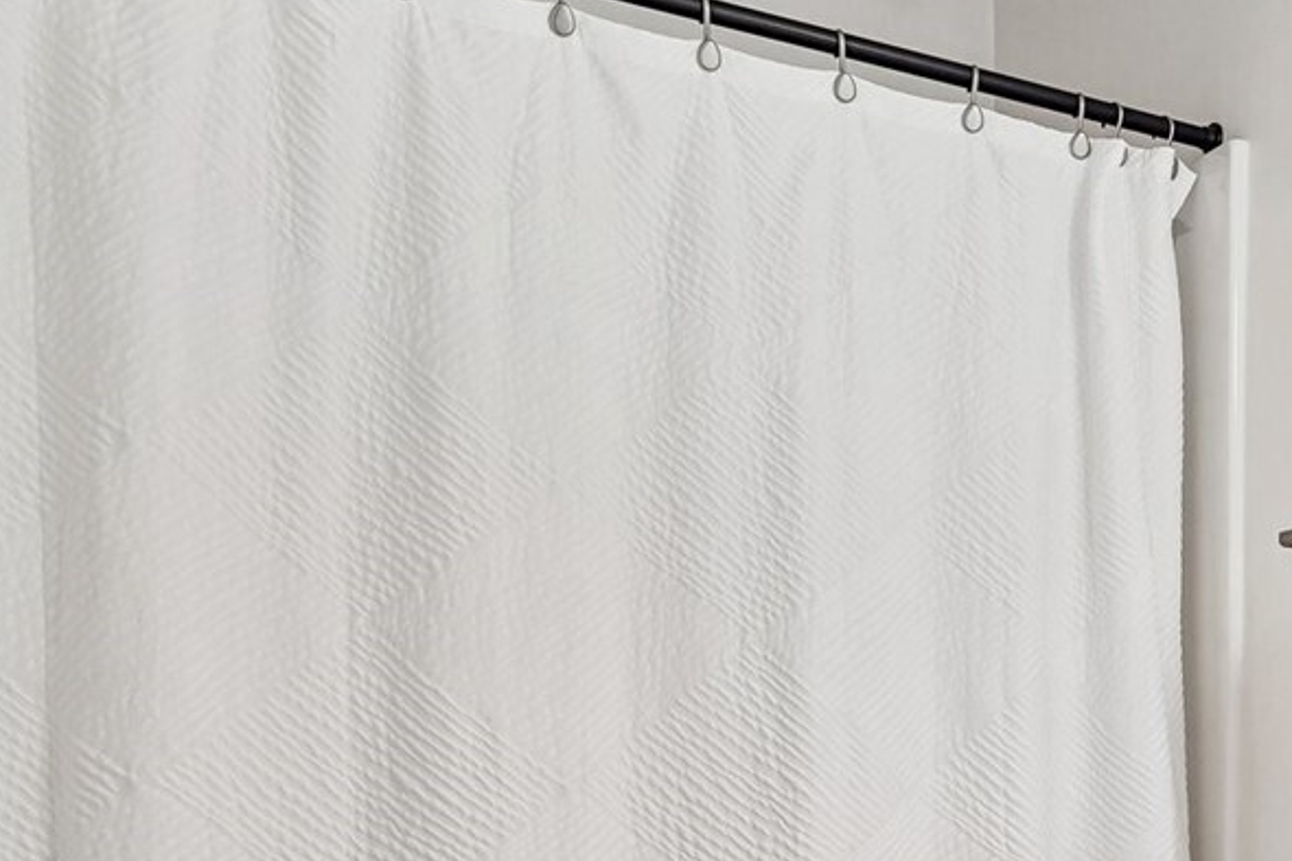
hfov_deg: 36.7
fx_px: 1650
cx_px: 1387
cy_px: 829
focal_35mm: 46
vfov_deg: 27.8
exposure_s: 1/30
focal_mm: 16
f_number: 8
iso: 1600
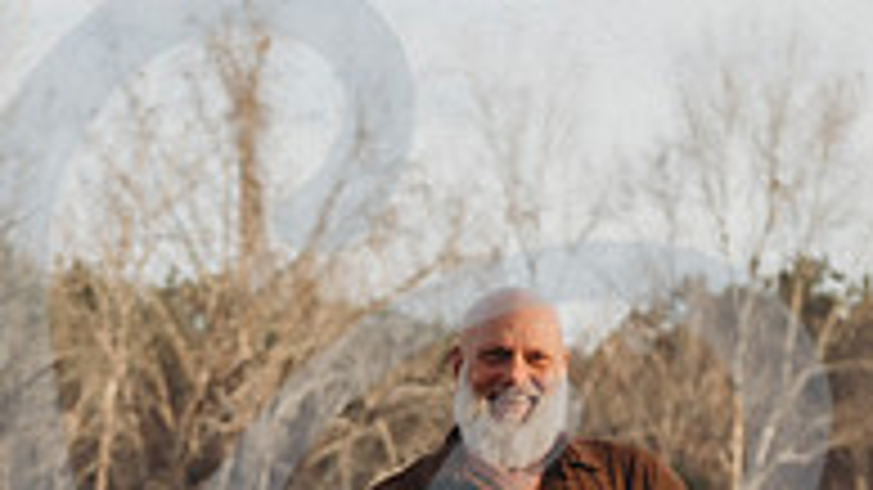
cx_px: 117
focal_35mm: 219
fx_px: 5068
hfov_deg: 9.8
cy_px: 798
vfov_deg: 5.5
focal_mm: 70
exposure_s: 1/500
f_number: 2.8
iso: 100
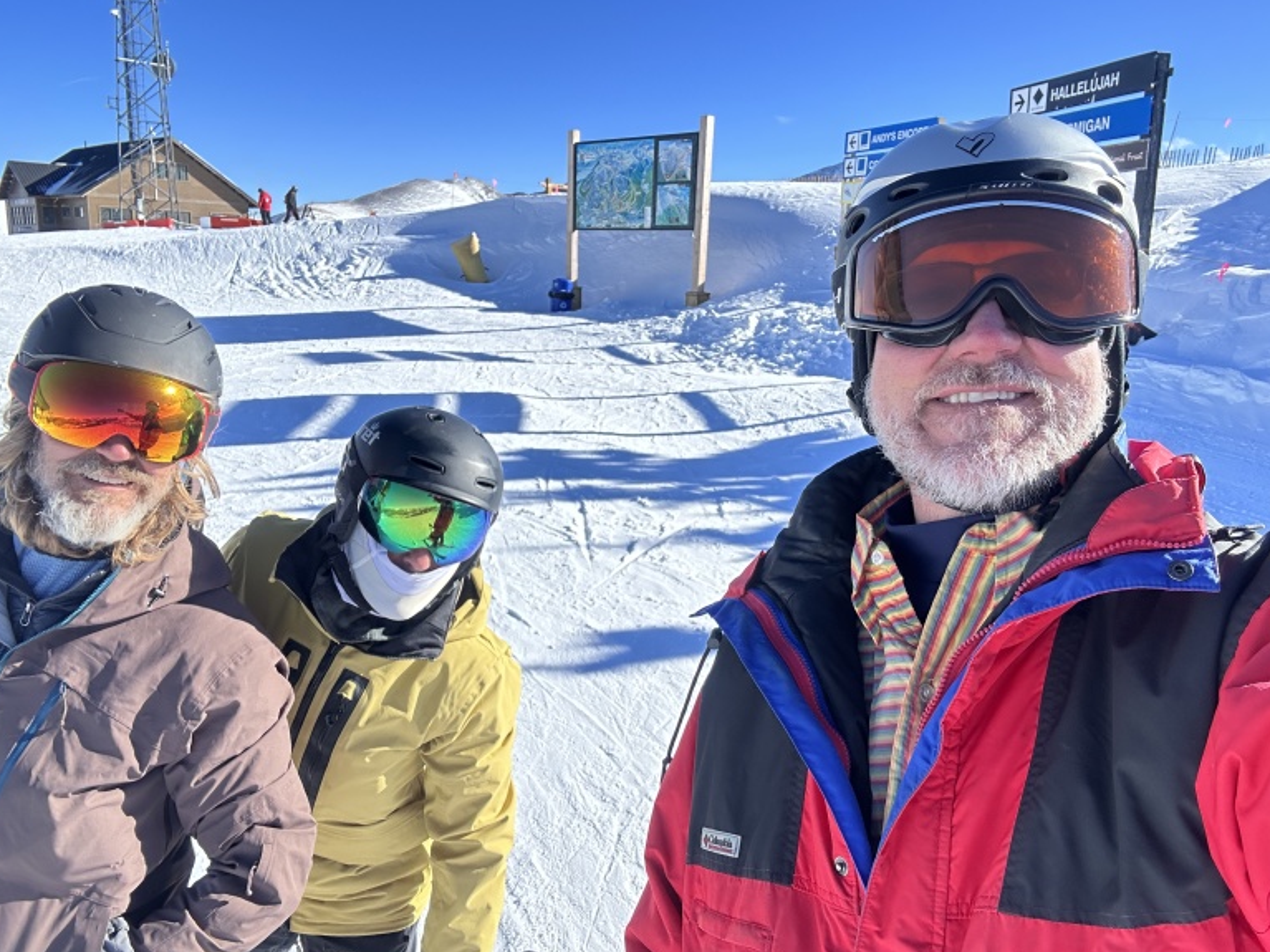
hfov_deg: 71.6
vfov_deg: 56.8
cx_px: 613
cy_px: 475
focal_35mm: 24
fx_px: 880
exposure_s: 1/900
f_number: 1.9
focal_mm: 2.69
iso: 25
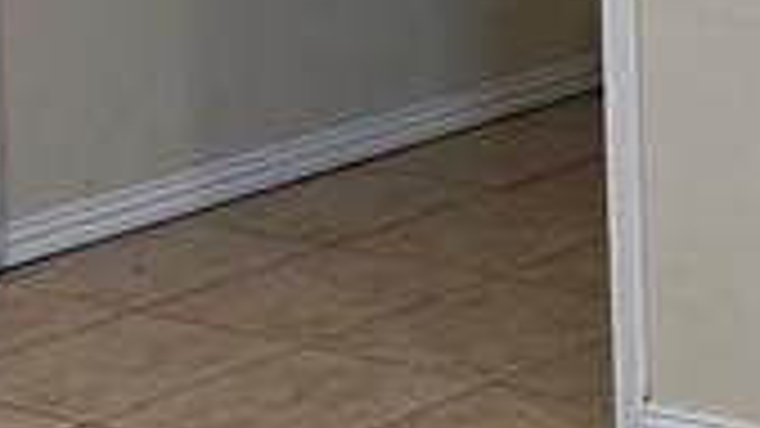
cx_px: 1309
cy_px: -396
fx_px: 3063
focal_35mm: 152
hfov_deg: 13.0
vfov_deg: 7.7
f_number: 1.8
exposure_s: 1/120
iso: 640
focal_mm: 5.4
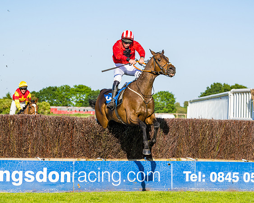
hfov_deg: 13.2
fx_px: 1099
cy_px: 139
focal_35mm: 146
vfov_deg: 10.5
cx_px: 145
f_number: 4
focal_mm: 82
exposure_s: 1/2000
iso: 200
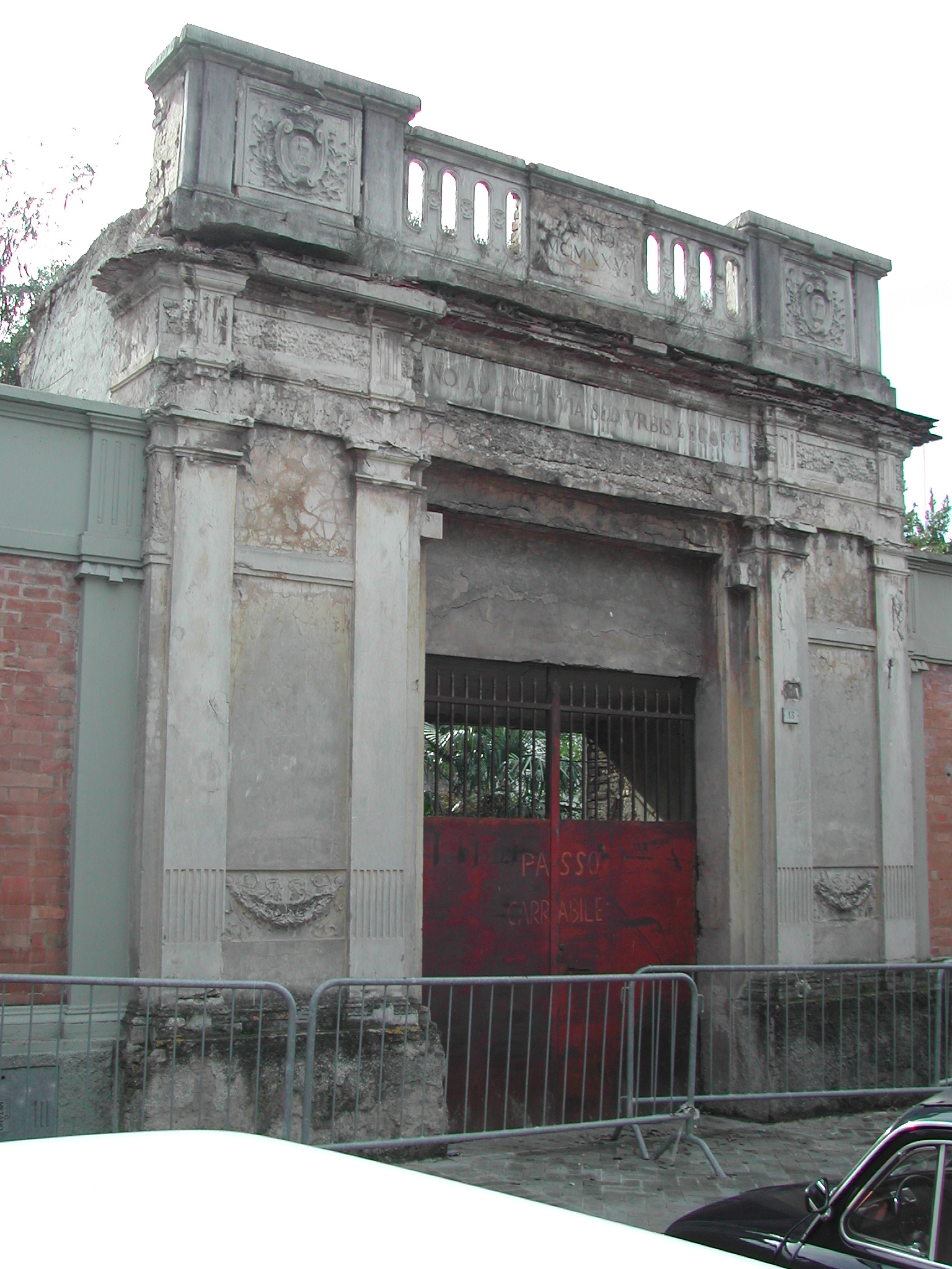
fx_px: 1393
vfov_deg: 49.0
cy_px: 634
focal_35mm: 38
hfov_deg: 37.7
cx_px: 476
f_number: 2.8
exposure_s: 1/520
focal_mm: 8
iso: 100
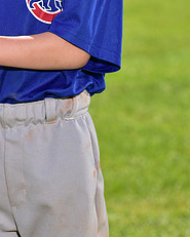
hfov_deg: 5.3
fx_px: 2065
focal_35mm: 294
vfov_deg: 6.5
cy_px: -56
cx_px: 28
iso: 80
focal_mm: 125
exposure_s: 1/250
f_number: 5.6
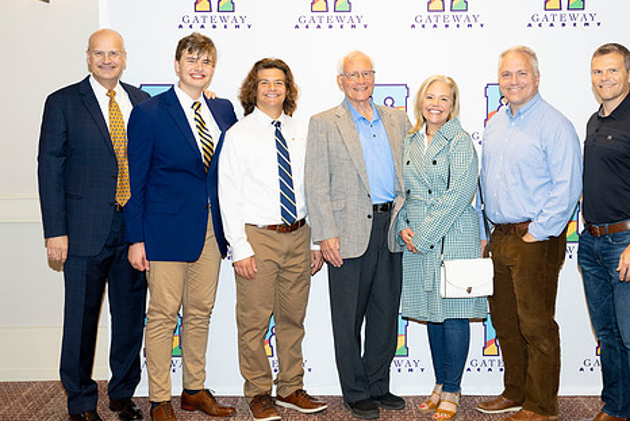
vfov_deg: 26.5
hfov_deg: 38.8
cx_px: 361
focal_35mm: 51
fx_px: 893
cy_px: 205
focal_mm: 41
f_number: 5.6
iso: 800
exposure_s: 1/160
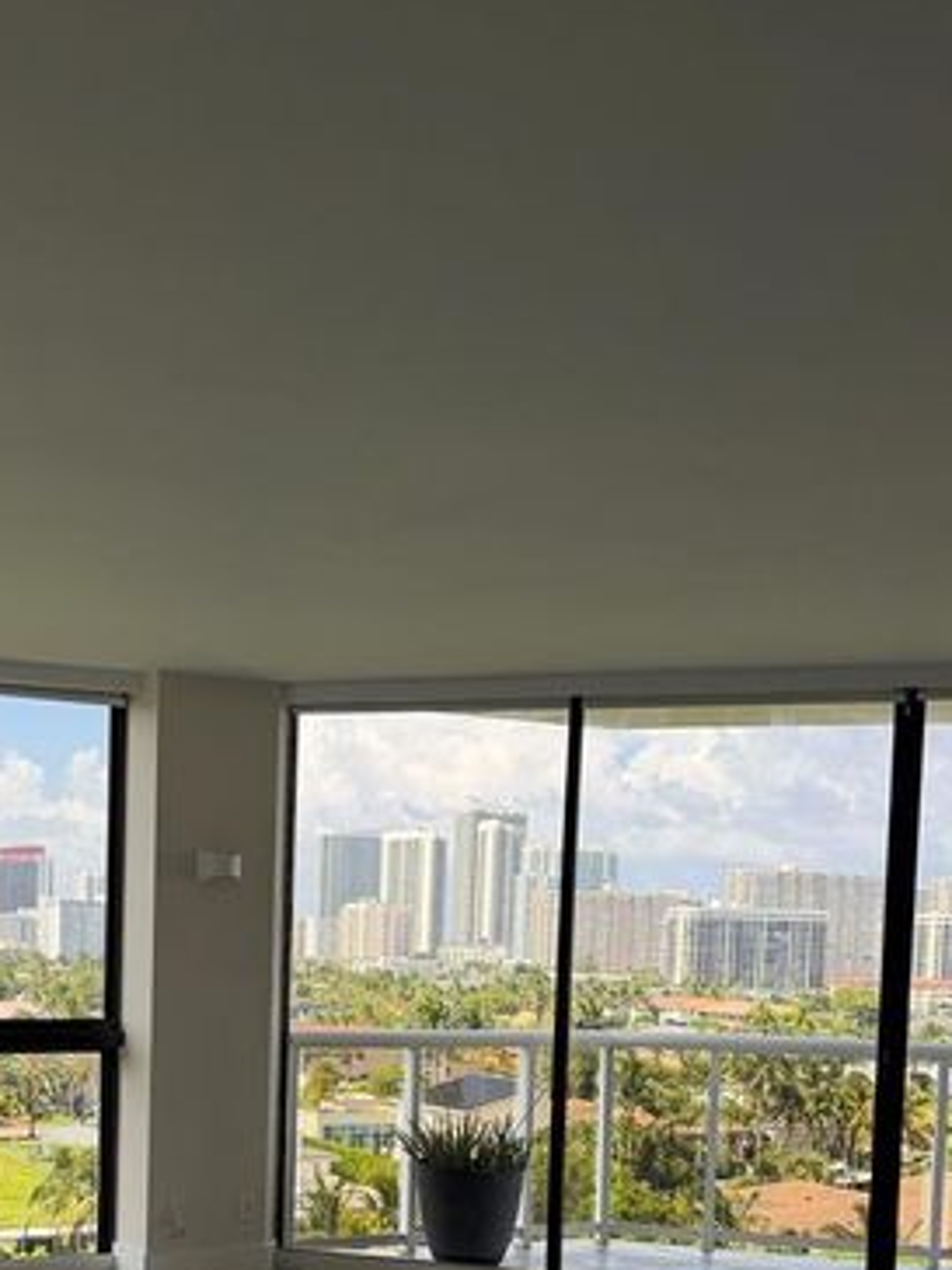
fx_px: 1613
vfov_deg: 41.0
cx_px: 164
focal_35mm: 44
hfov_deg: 31.8
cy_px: 1034
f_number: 1.78
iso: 100
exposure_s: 1/1522
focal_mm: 6.76
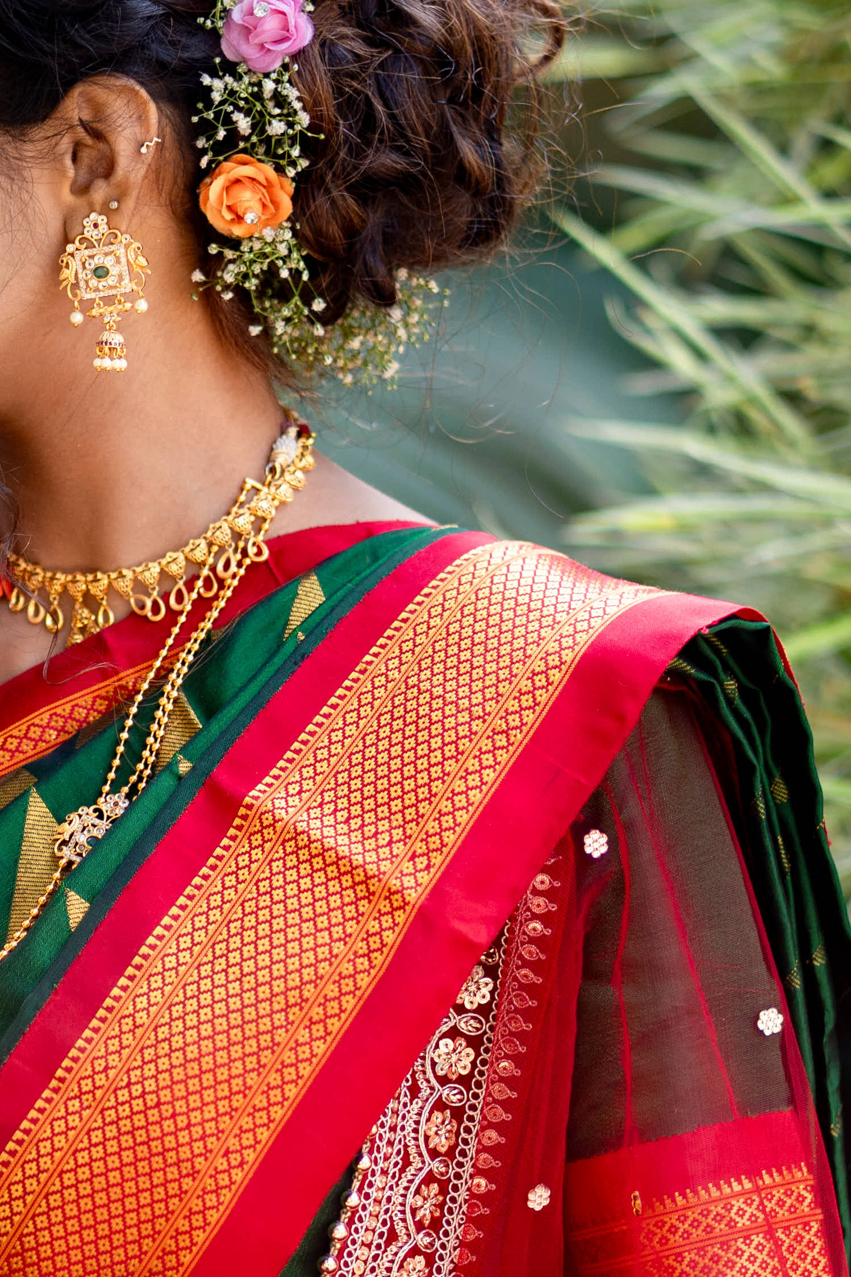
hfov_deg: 6.0
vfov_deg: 9.1
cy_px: 866
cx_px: -9
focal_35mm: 227
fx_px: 8048
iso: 125
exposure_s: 1/500
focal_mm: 85
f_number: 1.8
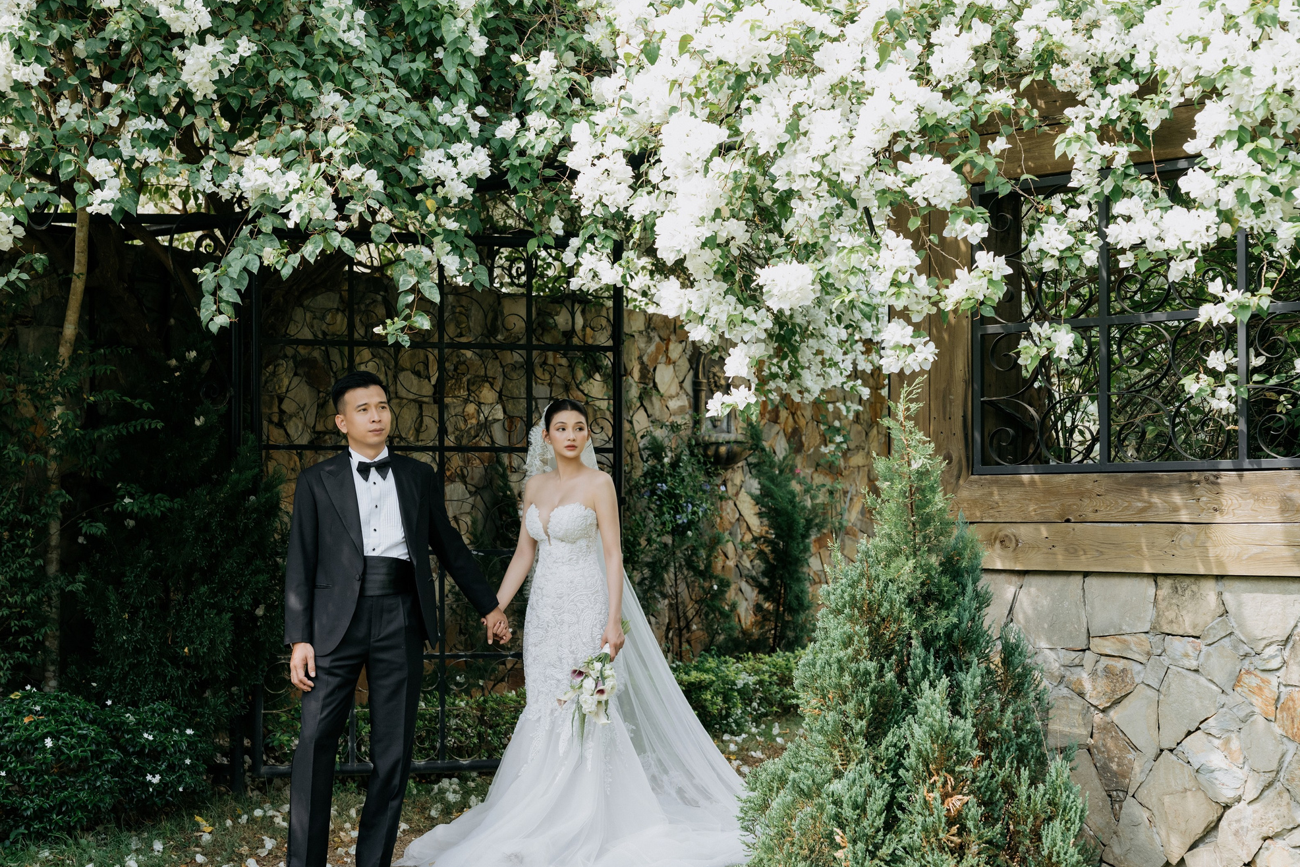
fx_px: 1733
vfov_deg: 28.0
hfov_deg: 41.1
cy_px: 539
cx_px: 691
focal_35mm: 48
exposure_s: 1/800
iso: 400
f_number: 3.5
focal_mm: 37
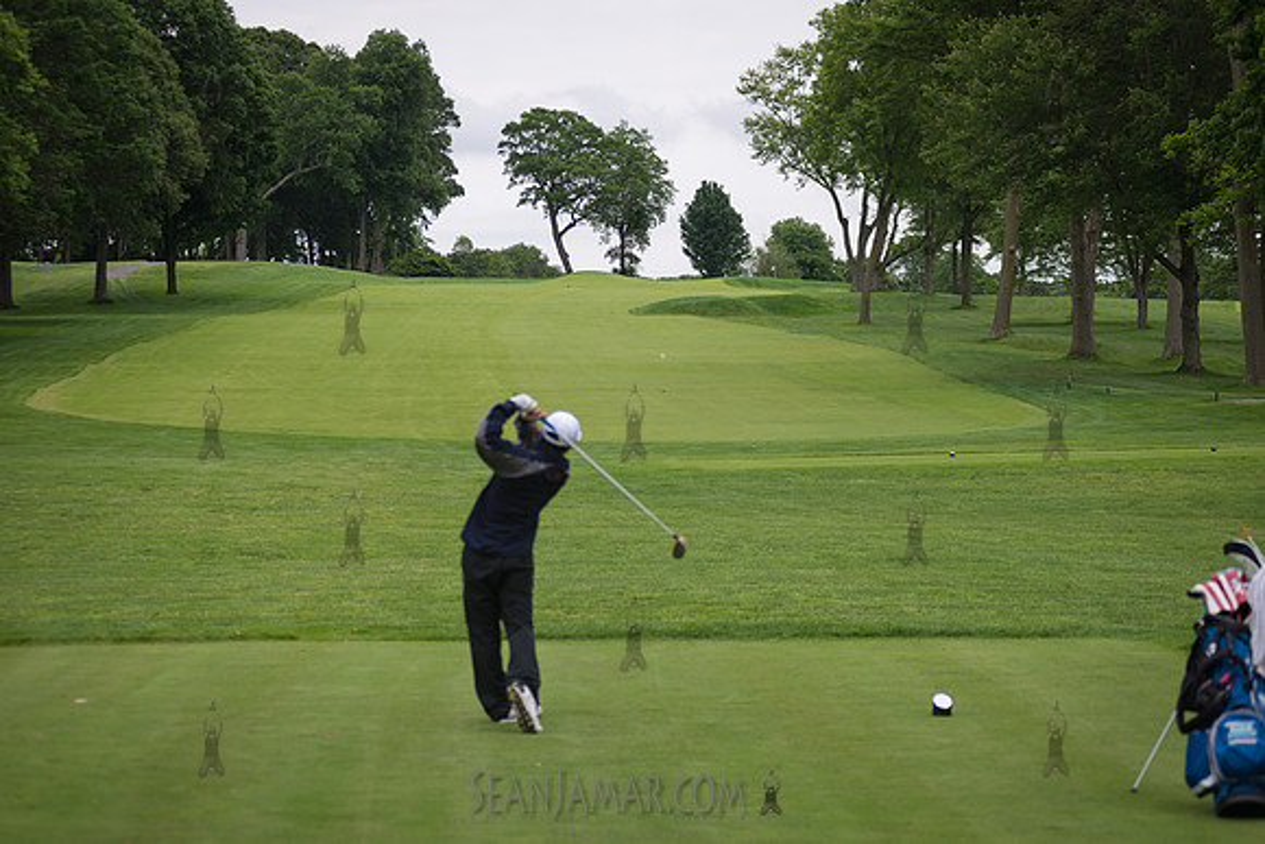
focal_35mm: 80
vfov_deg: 17.1
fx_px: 2812
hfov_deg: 25.4
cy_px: 422
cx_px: 632
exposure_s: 1/1600
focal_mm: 80
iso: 200
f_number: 2.8
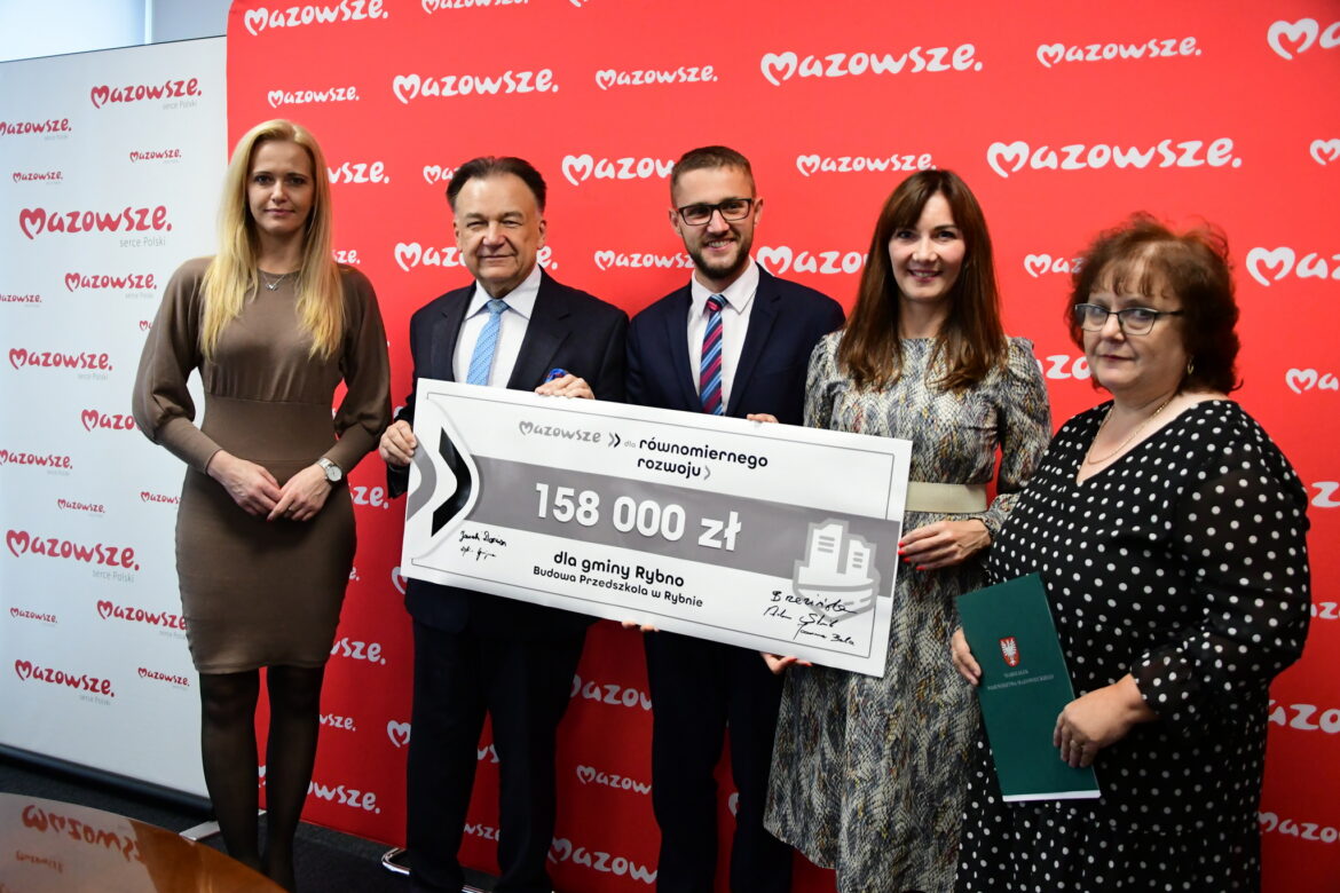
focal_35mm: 33
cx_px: 670
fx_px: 1228
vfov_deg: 40.0
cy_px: 446
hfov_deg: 57.2
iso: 4000
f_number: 3.8
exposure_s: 1/320
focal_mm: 22
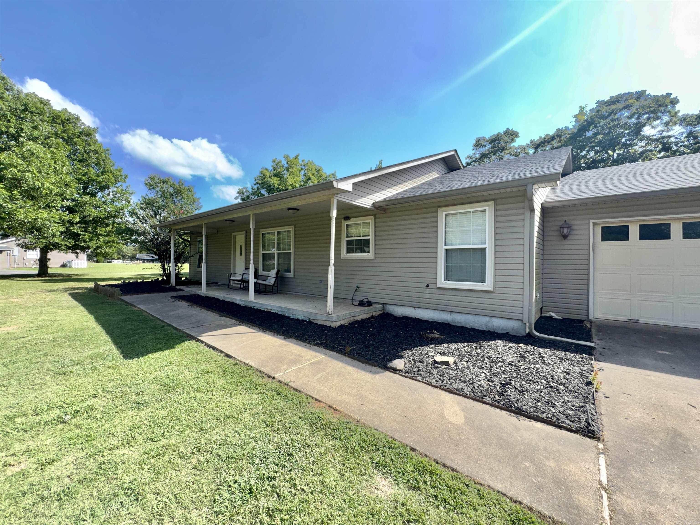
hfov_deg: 102.1
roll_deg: -0.9
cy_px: 262
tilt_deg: -0.8
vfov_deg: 85.7
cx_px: 350
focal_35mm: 14
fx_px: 283
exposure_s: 1/505
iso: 40
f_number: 2.2
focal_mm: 2.22
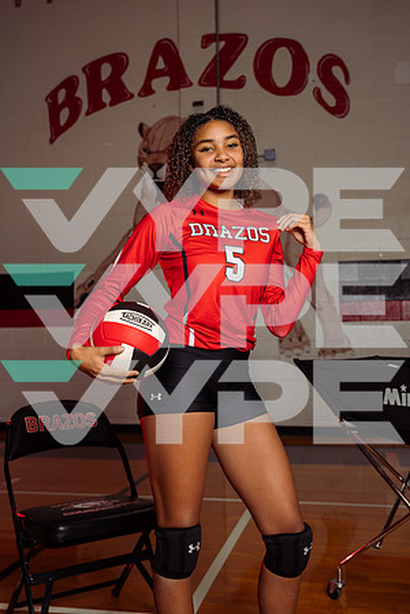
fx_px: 683
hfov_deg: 33.4
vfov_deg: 48.5
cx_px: 205
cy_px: 307
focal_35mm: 40
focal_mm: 40
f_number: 4.5
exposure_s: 1/200
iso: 125
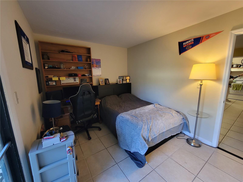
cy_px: 91
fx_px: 91
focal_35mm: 13
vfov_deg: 89.9
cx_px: 122
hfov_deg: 106.2
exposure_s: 1/60
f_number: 2.2
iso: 320
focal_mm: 2.2
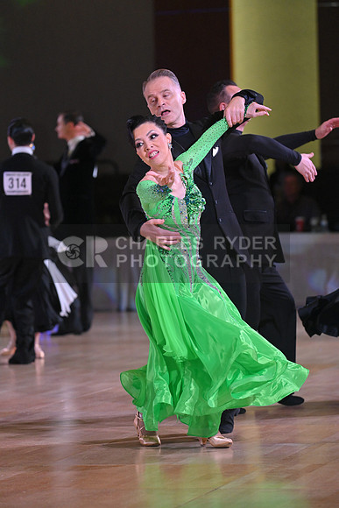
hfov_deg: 6.9
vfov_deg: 10.3
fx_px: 2823
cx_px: 170
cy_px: 254
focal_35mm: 200
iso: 3200
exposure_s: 1/500
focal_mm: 200
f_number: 5
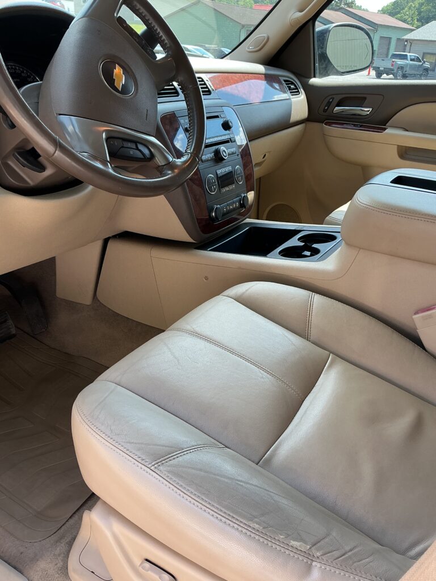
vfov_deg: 61.7
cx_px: 218
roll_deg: -3.4
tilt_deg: -27.3
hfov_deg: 48.2
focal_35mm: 29
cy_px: 290
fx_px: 487
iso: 20
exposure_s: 1/120
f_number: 1.8
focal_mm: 3
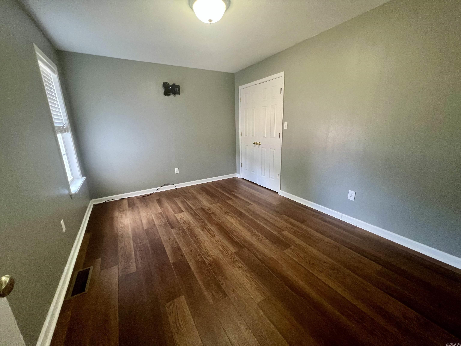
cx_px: 230
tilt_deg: -13.9
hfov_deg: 106.2
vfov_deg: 89.9
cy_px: 173
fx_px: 173
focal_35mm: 13
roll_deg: +2.5
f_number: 1.8
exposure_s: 1/60
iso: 250
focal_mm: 1.57
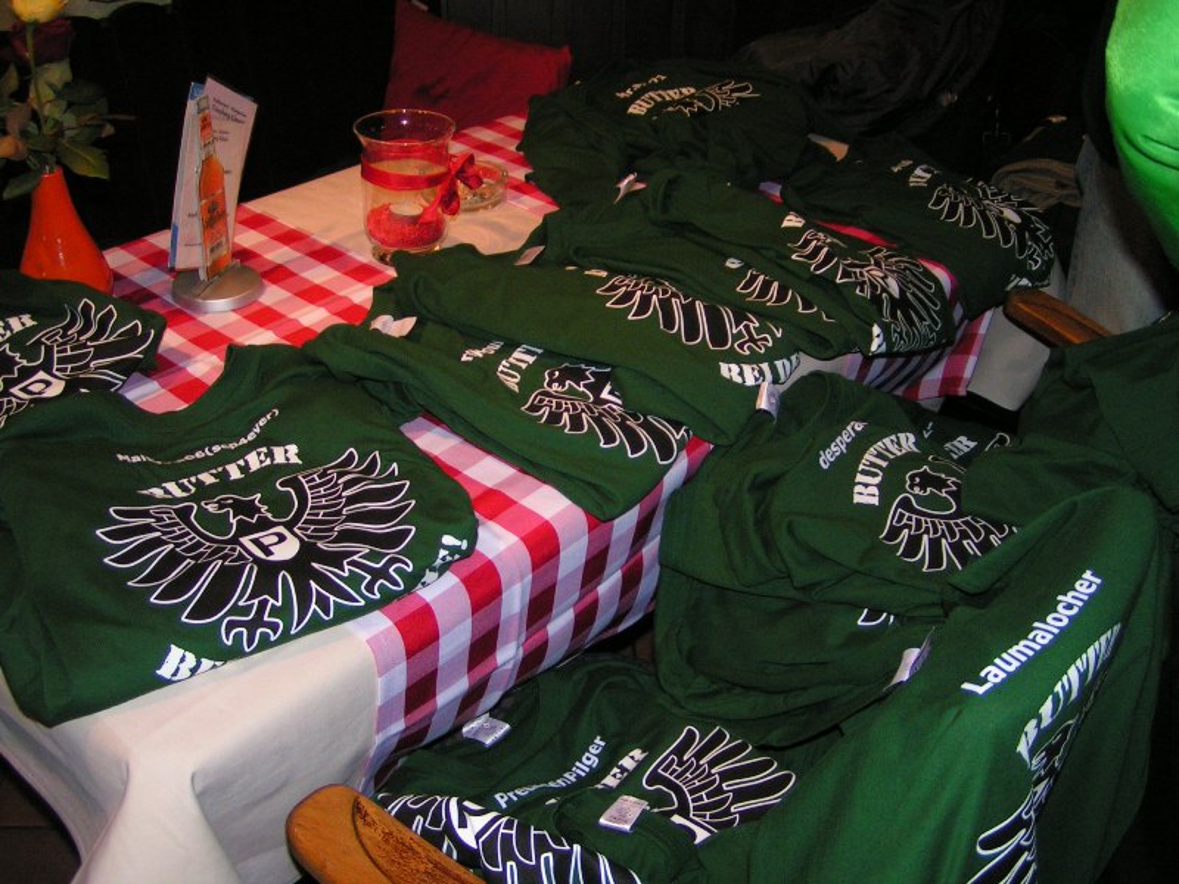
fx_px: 1294
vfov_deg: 37.7
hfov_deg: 49.0
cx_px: 590
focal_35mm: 38
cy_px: 442
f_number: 2.8
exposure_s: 1/40
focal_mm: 5.8
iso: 200
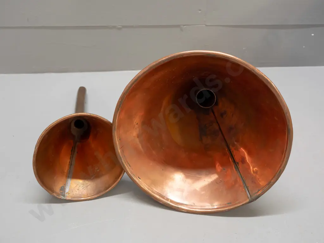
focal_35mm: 42
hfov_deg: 44.8
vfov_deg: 34.3
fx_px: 393
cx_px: 162
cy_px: 122
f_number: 5
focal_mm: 21
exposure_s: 1/80
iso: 2500
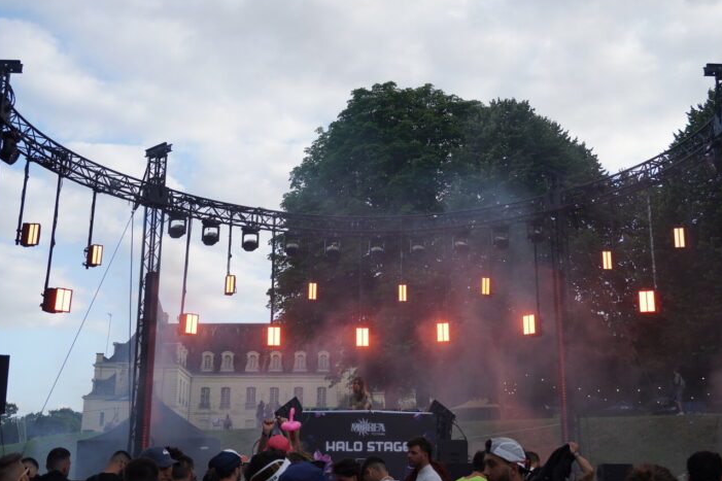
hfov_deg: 42.8
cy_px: 220
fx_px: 922
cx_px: 369
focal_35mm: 46
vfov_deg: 29.2
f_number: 5.6
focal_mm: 28
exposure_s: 1/250
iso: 100
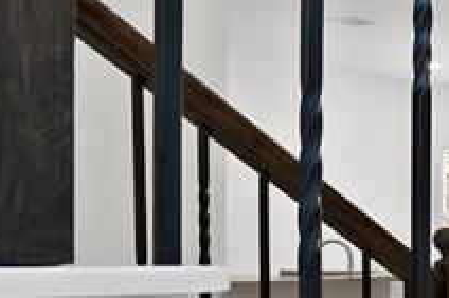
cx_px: 1002
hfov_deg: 16.8
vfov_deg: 22.8
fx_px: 723
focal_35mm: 58
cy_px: 259
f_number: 9
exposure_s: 1/5
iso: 640
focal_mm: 12
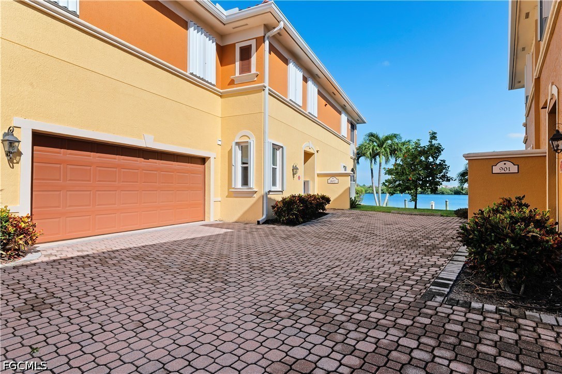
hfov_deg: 86.9
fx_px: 296
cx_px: 281
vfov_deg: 64.5
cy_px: 187
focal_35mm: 19
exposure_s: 1/400
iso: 320
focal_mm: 19
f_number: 10
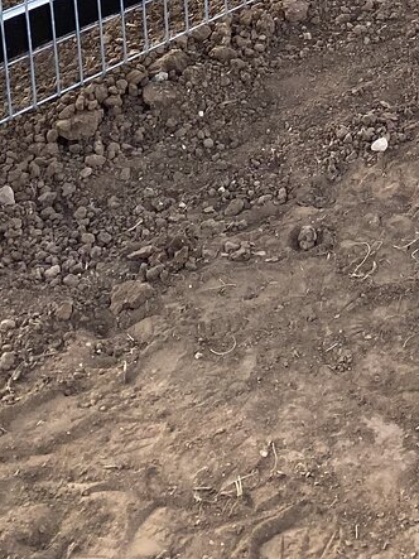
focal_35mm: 94
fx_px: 1518
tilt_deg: -8.7
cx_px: 712
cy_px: -408
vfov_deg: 17.5
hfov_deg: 14.2
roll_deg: +1.7
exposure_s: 1/1025
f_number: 1.8
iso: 32
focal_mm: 4.25
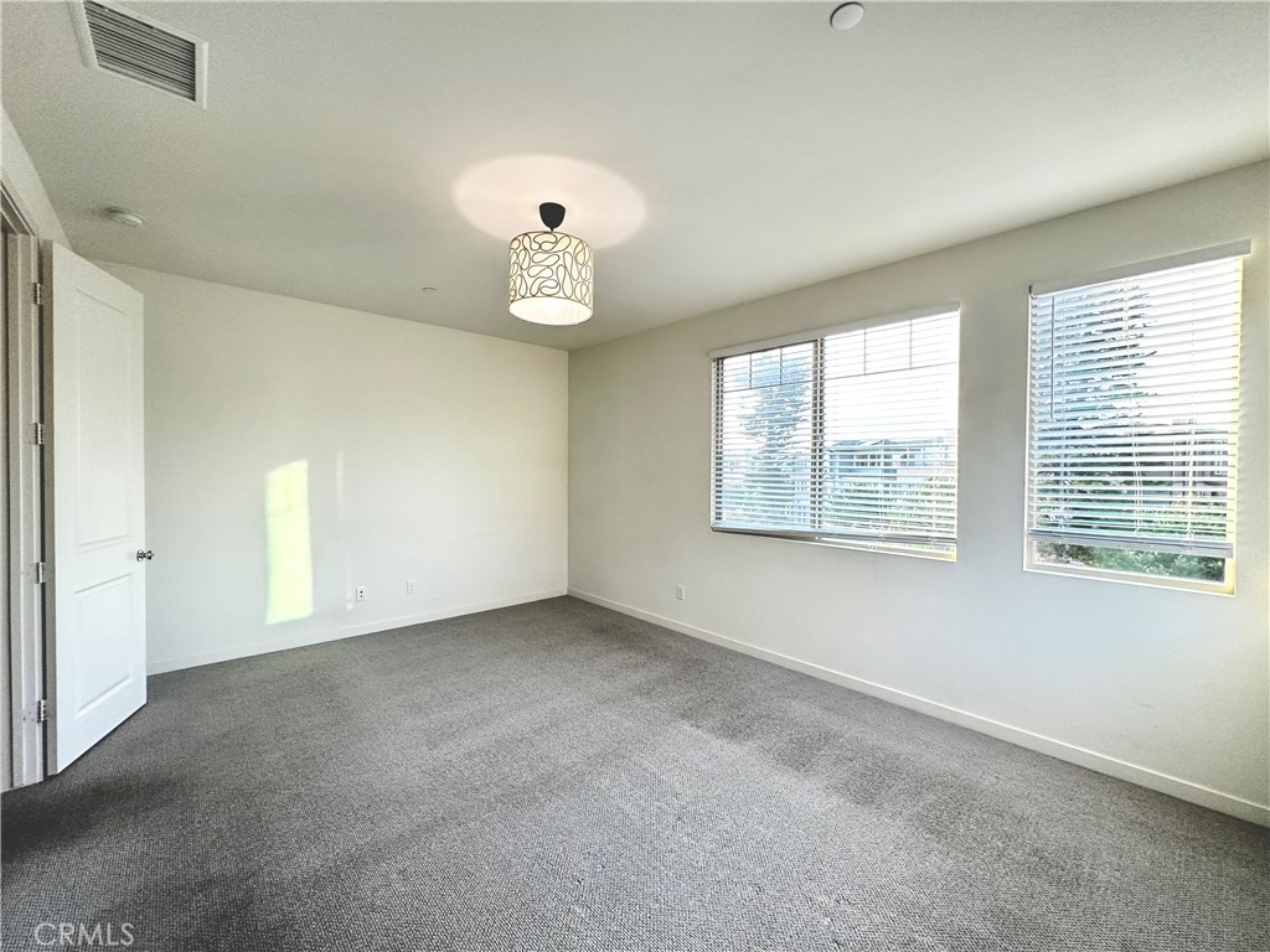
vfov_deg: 85.7
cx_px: 635
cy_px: 476
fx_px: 514
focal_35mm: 14
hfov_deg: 102.1
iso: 250
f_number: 2.2
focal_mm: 2.22
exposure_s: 1/120
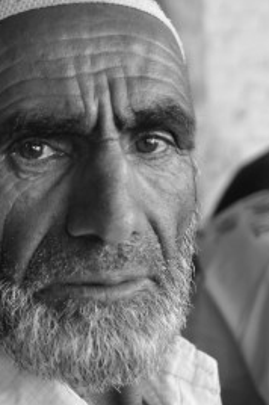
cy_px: 189
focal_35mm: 94
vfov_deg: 21.7
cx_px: 106
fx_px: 1056
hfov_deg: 14.5
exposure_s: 1/80
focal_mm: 42
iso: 400
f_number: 4.5
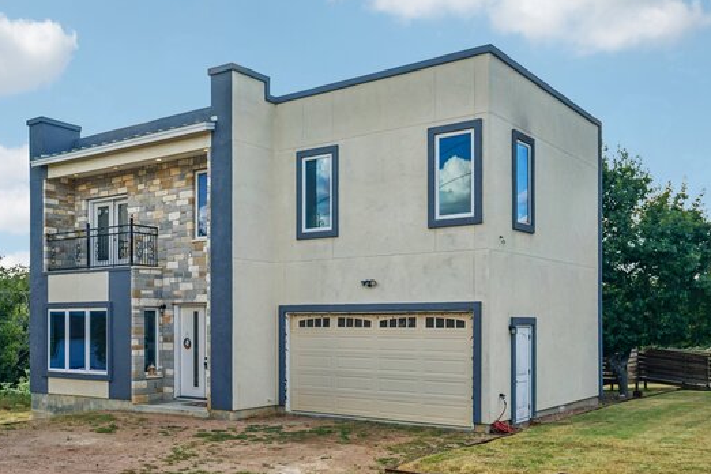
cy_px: 265
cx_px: 290
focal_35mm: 38
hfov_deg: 50.4
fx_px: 750
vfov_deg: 35.0
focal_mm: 31
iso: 200
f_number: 8
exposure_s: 1/160
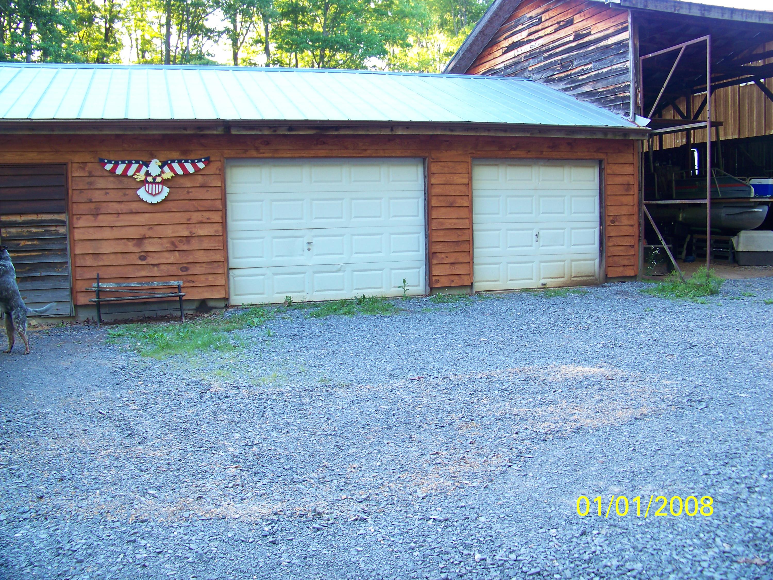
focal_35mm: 33
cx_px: 386
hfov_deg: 55.4
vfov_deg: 42.9
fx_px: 737
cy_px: 290
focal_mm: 5.85
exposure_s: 1/20
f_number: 2.8
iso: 64
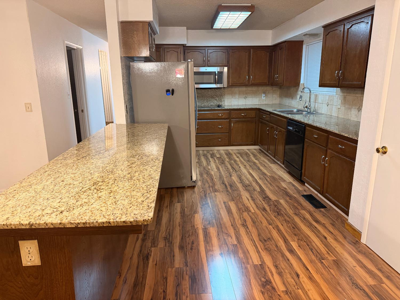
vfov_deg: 56.8
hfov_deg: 71.6
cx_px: 200
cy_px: 150
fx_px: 277
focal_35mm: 24
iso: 400
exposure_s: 1/60
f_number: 1.78
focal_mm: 6.76
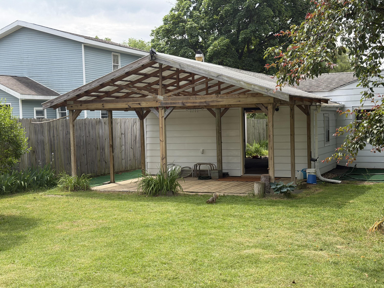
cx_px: 192
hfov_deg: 39.7
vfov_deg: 30.3
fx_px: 532
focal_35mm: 48
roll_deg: +1.4
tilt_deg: -1.9
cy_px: 144
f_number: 1.78
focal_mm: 6.76
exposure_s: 1/1883
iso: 100
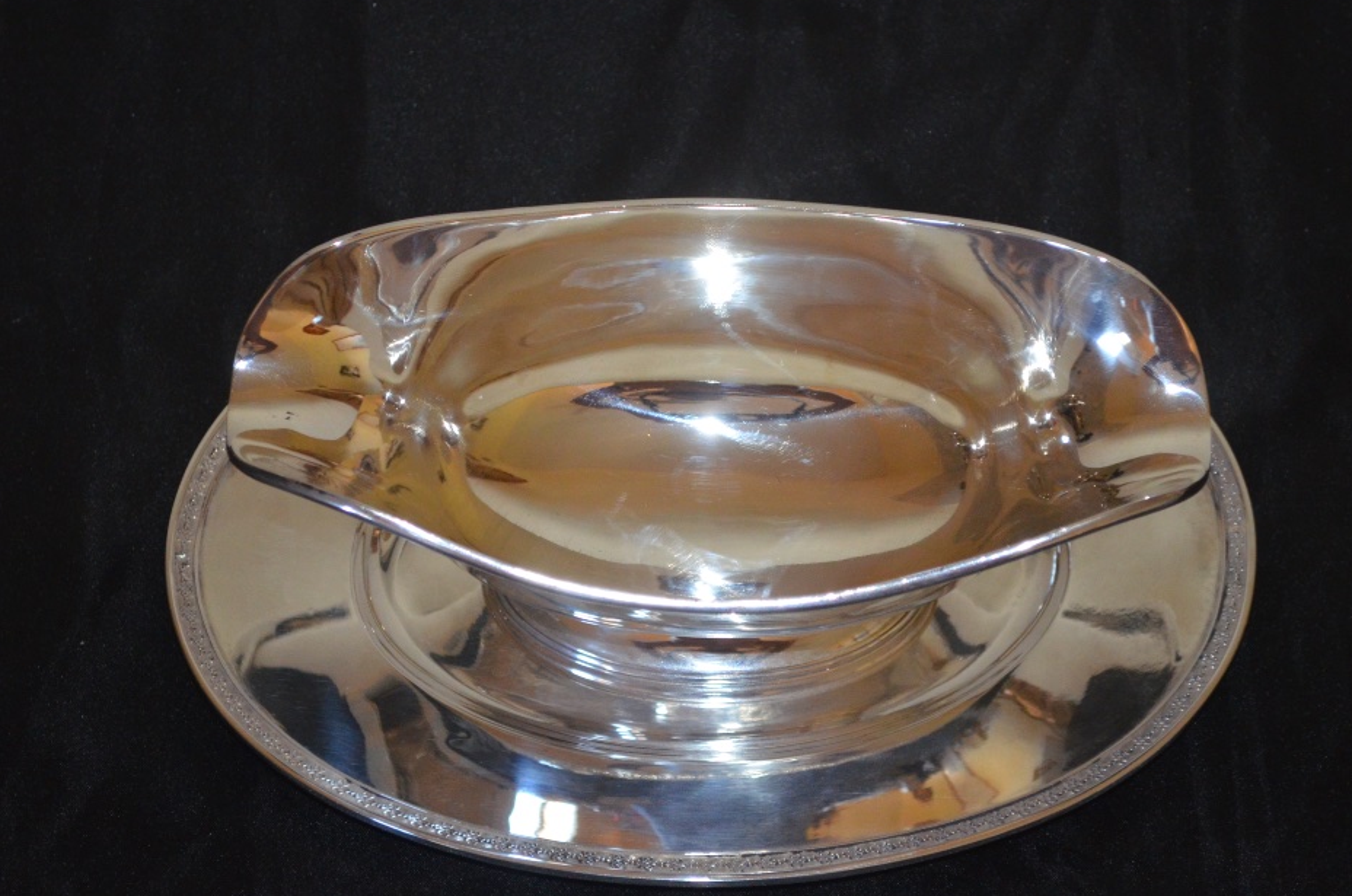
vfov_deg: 12.8
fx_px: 3998
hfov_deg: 19.2
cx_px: 686
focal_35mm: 107
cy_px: 441
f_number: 5.6
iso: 1800
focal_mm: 55
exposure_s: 1/60
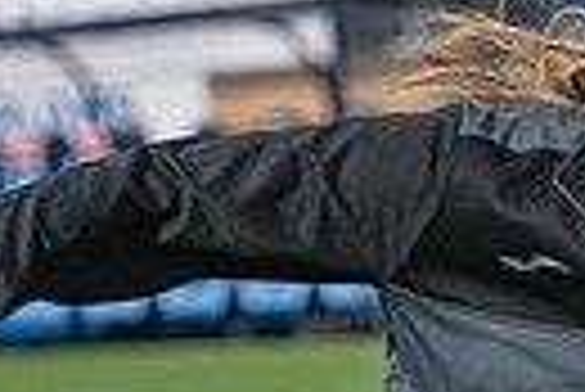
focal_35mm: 401
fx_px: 6523
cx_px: 600
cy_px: 1006
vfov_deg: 3.4
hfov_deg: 5.1
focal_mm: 70
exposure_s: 1/6400
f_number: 2.8
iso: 400
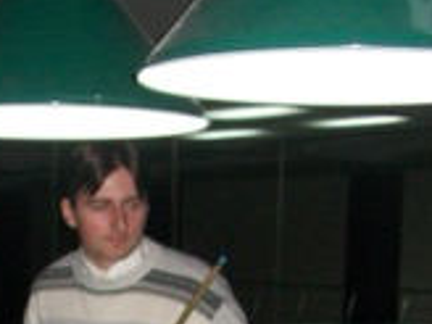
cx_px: 13
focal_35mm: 108
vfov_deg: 13.2
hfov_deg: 17.8
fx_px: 1348
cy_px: 443
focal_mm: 5.7
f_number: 2.8
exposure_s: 1/60
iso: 160
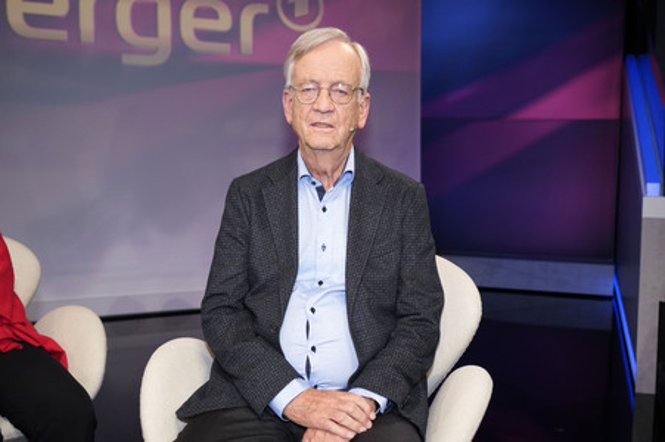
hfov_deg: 50.7
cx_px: 332
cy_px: 221
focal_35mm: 38
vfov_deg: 35.0
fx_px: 701
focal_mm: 38
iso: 2000
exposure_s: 1/160
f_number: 5
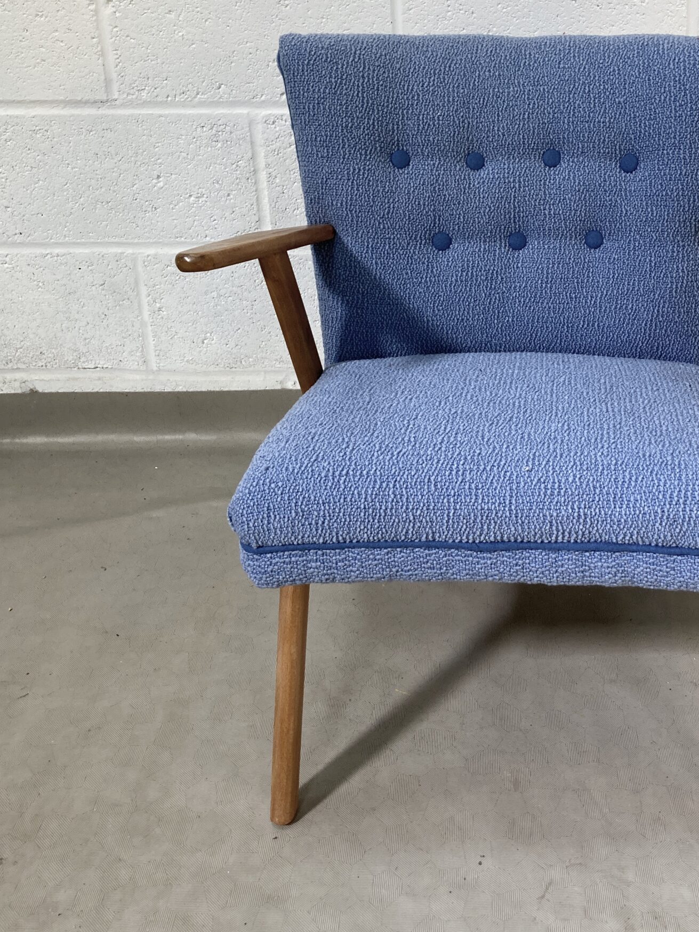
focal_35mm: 41
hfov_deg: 34.7
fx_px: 1104
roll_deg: -0.2
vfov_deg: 45.6
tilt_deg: -22.3
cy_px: 390
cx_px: 486
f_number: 1.8
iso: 64
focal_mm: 3.99
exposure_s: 1/100
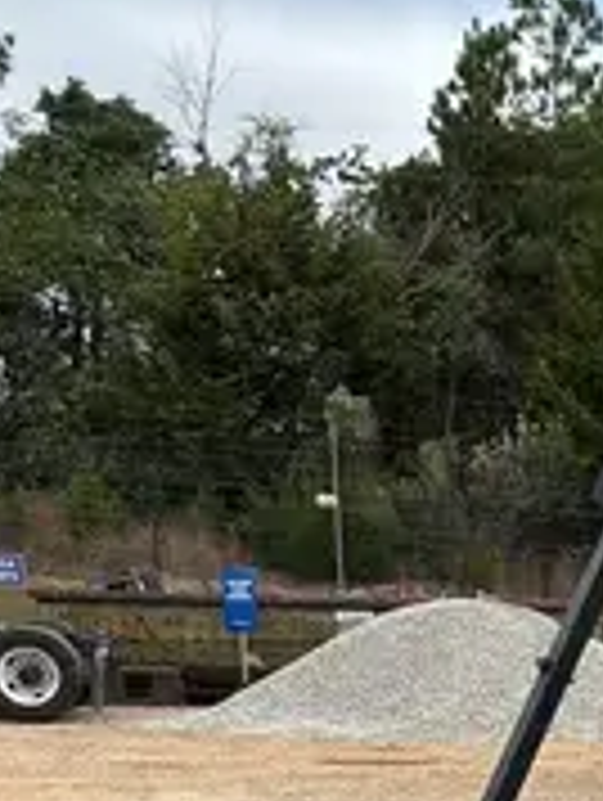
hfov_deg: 12.3
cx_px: 1202
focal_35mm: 107
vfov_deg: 17.1
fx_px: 2479
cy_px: 1096
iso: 50
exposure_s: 1/1616
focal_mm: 5.96
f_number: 1.6
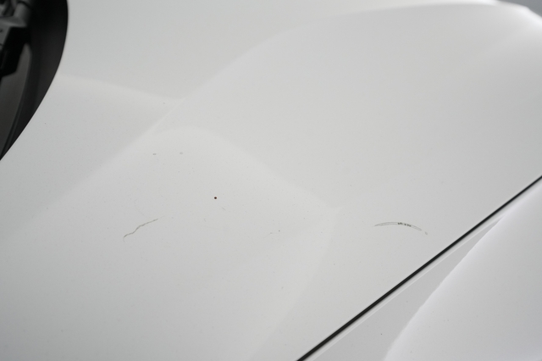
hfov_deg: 65.5
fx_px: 421
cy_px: 180
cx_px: 271
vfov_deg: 46.4
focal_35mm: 28
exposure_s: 1/100
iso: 2000
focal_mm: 28
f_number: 5.6
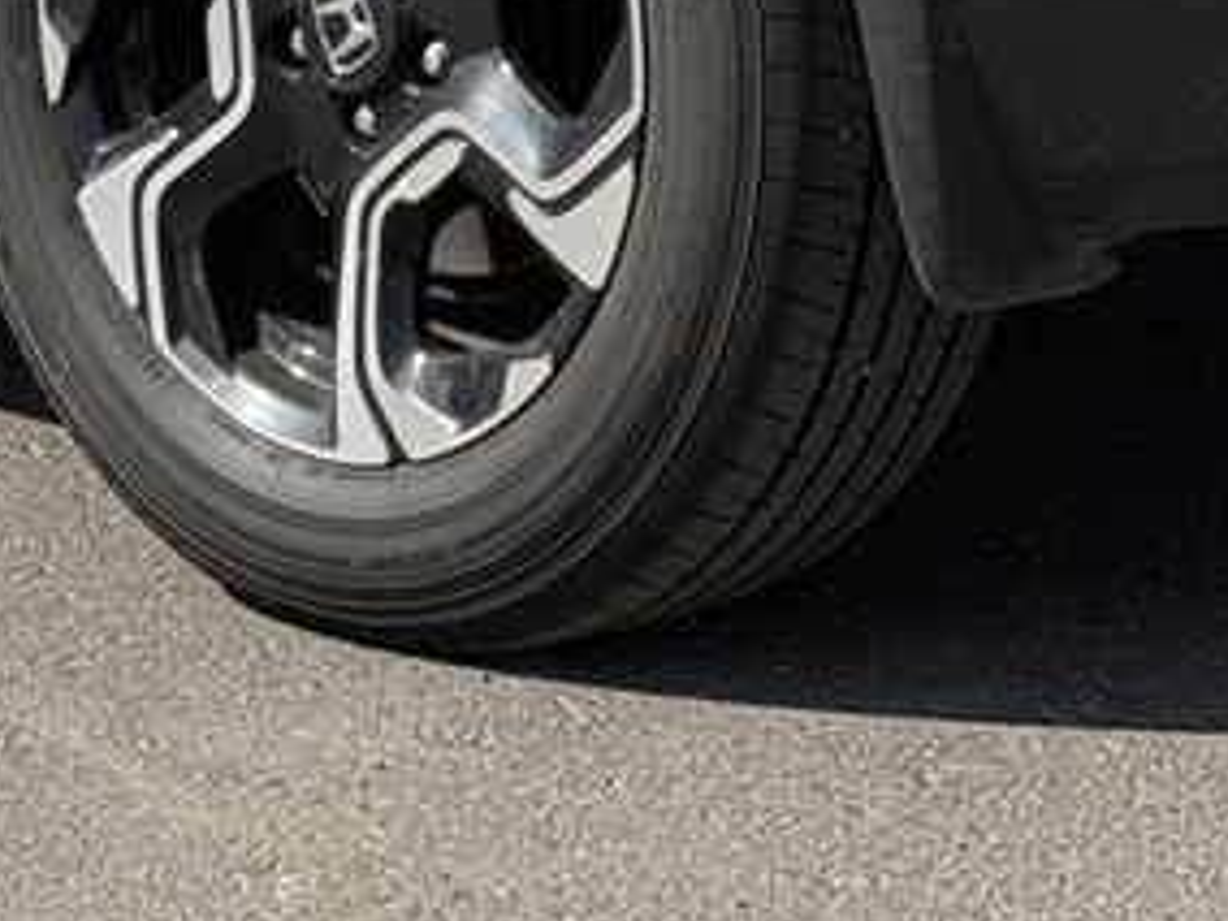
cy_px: -1081
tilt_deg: -3.9
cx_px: 316
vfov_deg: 5.9
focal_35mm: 243
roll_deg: -1.5
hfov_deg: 8.1
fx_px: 8620
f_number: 1.78
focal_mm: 6.76
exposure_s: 1/4587
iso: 80
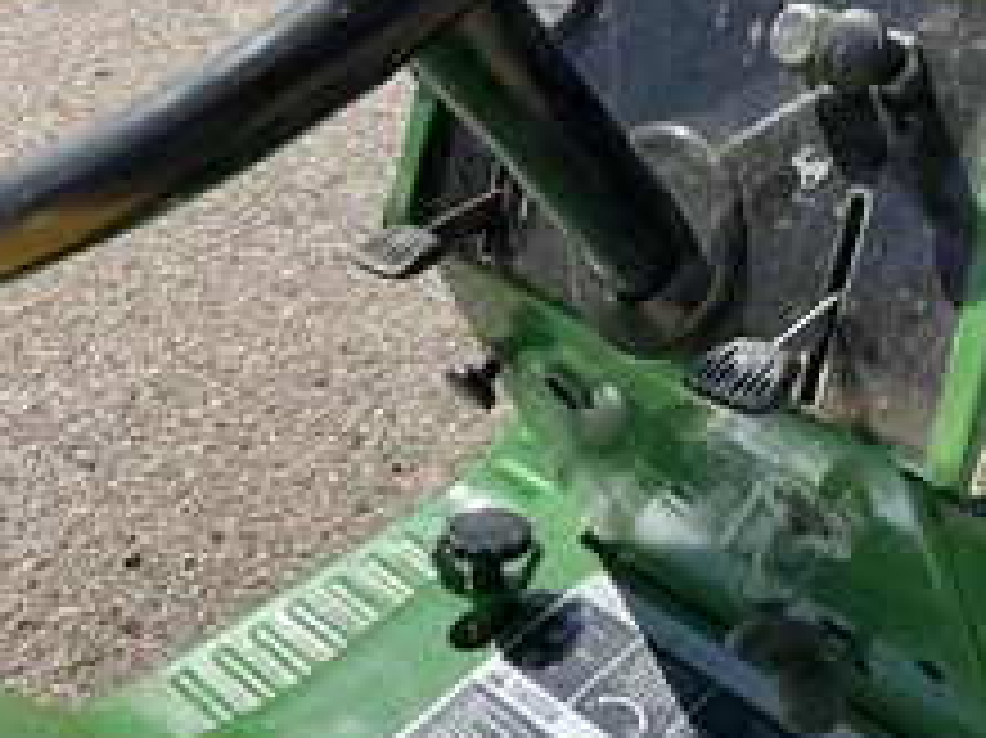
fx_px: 1509
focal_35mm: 53
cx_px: 671
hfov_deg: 35.8
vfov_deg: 27.5
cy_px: 328
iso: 25
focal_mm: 3
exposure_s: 1/1451
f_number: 1.8
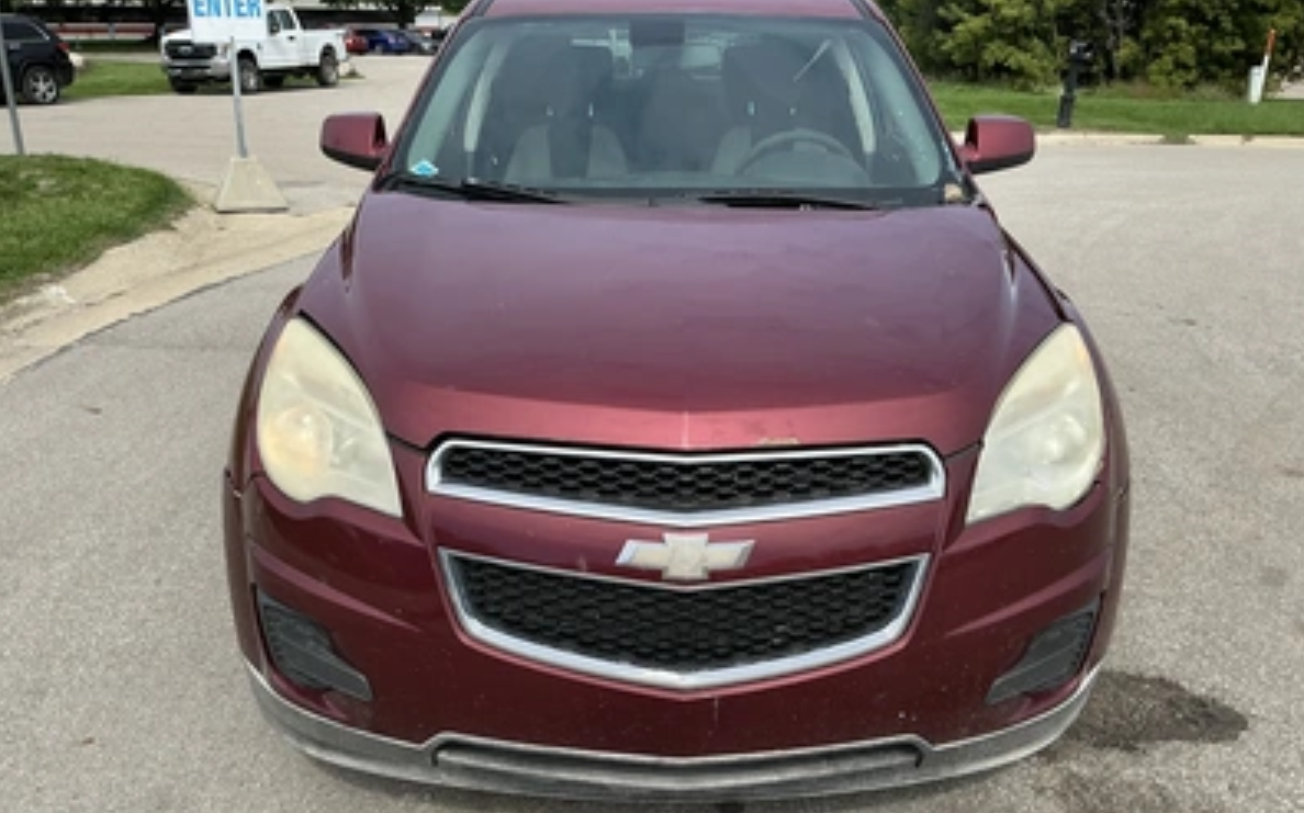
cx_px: 655
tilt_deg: -20.1
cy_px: 484
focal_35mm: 30
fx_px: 1066
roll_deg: -2.7
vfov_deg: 41.6
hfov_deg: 62.9
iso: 25
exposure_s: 1/1076
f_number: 1.8
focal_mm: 3
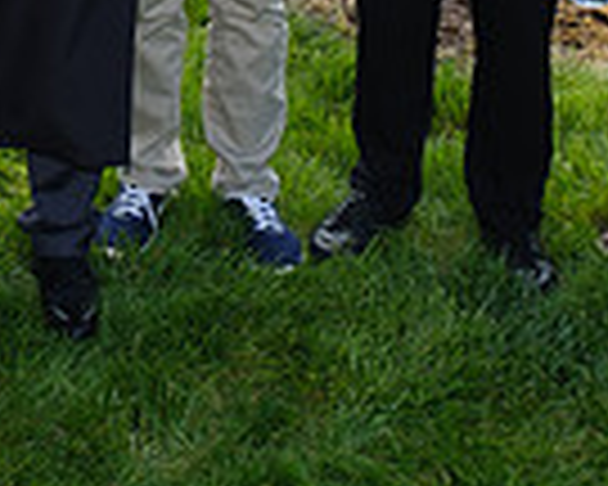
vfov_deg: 14.4
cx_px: 9
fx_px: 1745
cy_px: -331
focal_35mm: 97
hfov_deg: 19.2
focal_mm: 16
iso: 200
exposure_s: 1/500
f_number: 5.6
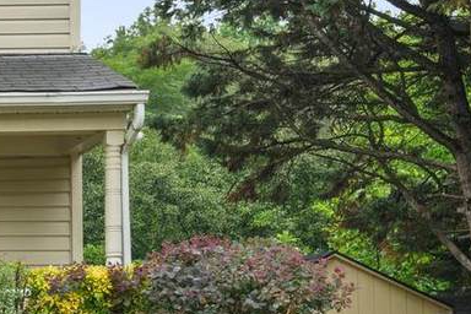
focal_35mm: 100
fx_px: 1308
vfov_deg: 13.5
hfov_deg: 17.7
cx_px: -289
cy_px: 323
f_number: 8
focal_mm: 30
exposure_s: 1/50
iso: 100
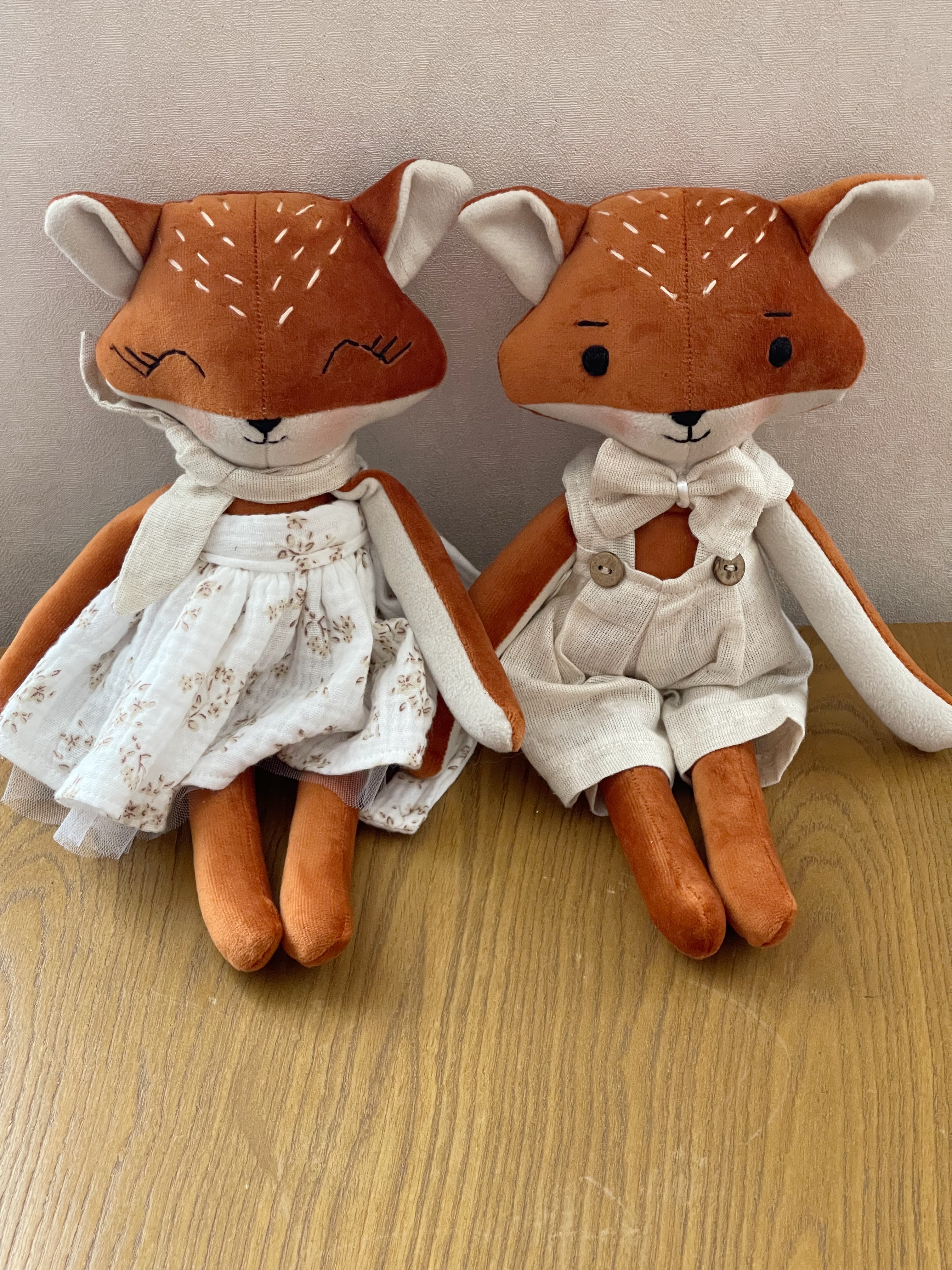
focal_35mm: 64
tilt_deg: -38.3
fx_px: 2347
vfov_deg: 30.3
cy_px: 635
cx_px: 476
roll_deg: +1.1
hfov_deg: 22.9
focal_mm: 7.5
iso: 320
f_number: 2.2
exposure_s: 1/60
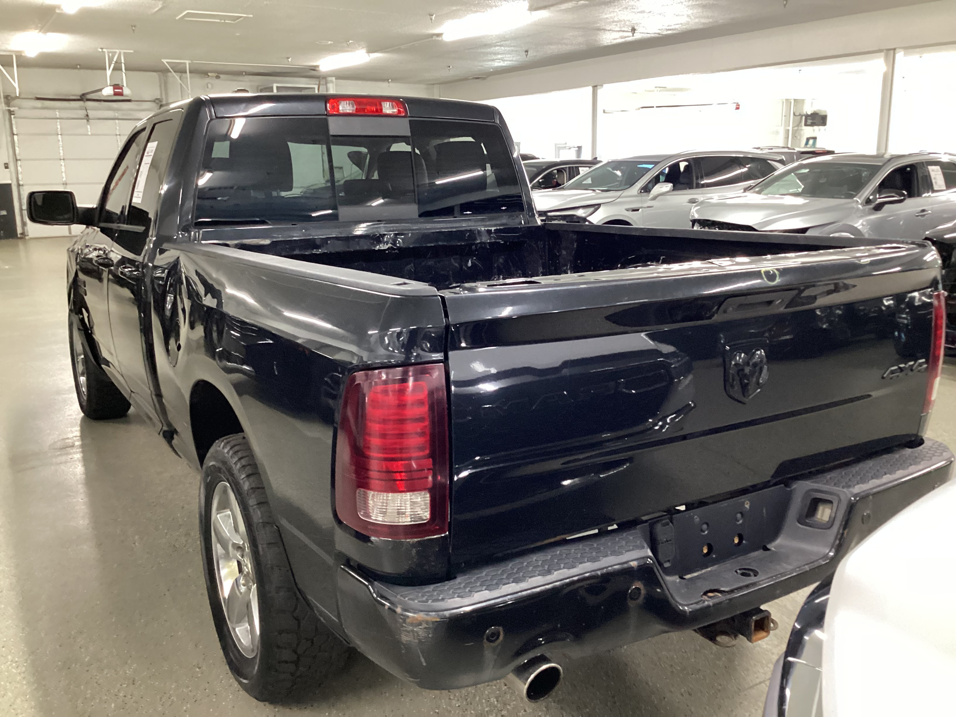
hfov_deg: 58.4
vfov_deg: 45.4
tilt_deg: -13.8
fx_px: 856
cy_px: 358
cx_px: 478
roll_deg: +1.1
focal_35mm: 31
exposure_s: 1/33
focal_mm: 3.3
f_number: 2.4
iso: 400
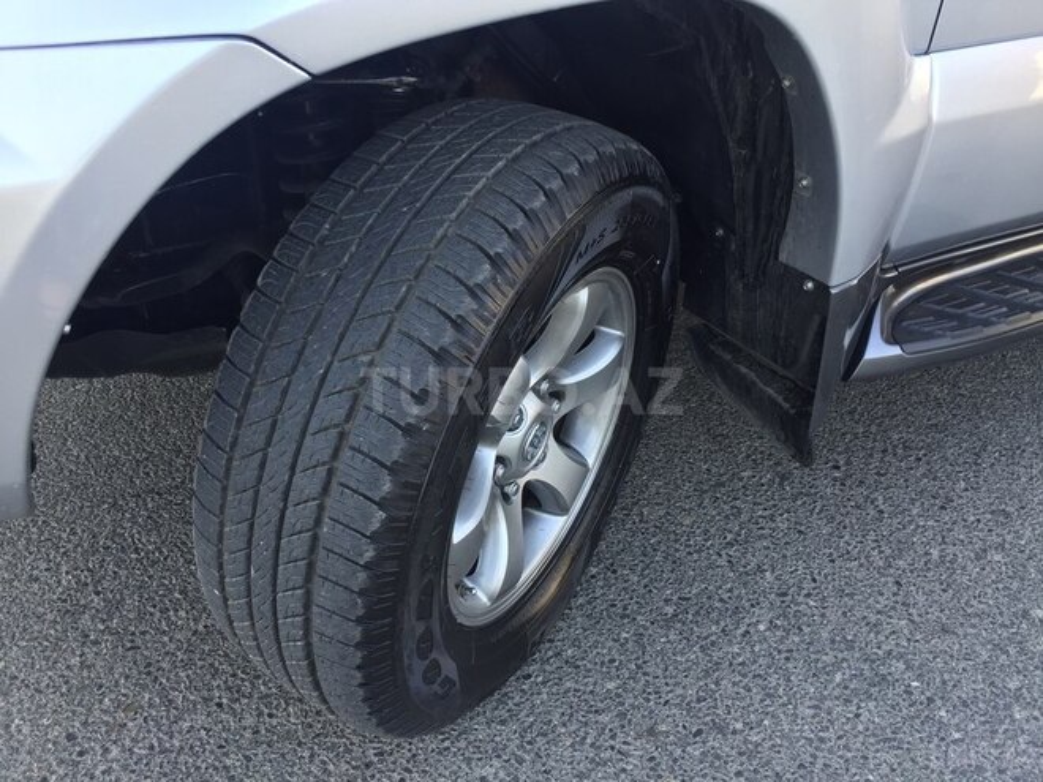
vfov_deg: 48.2
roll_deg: -3.7
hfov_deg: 61.7
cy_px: 391
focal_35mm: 29
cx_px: 522
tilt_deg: -33.5
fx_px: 874
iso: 32
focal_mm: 4.15
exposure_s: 1/100
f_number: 2.2
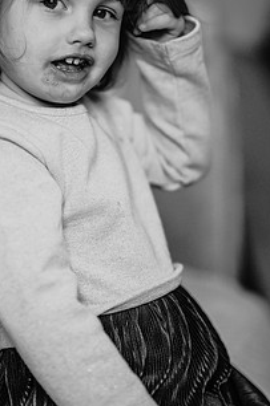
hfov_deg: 10.9
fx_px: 1411
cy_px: 141
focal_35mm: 125
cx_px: 79
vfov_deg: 16.4
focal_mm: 85
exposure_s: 1/160
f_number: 1.8
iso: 220
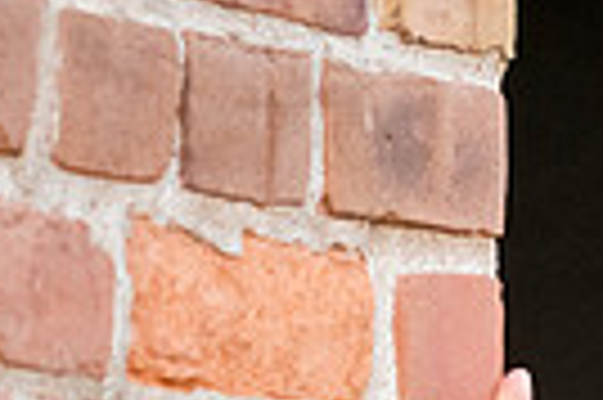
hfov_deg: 4.4
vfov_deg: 2.9
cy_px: 822
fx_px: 7880
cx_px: 982
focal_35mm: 471
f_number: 5.6
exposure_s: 1/500
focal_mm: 100
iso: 1250
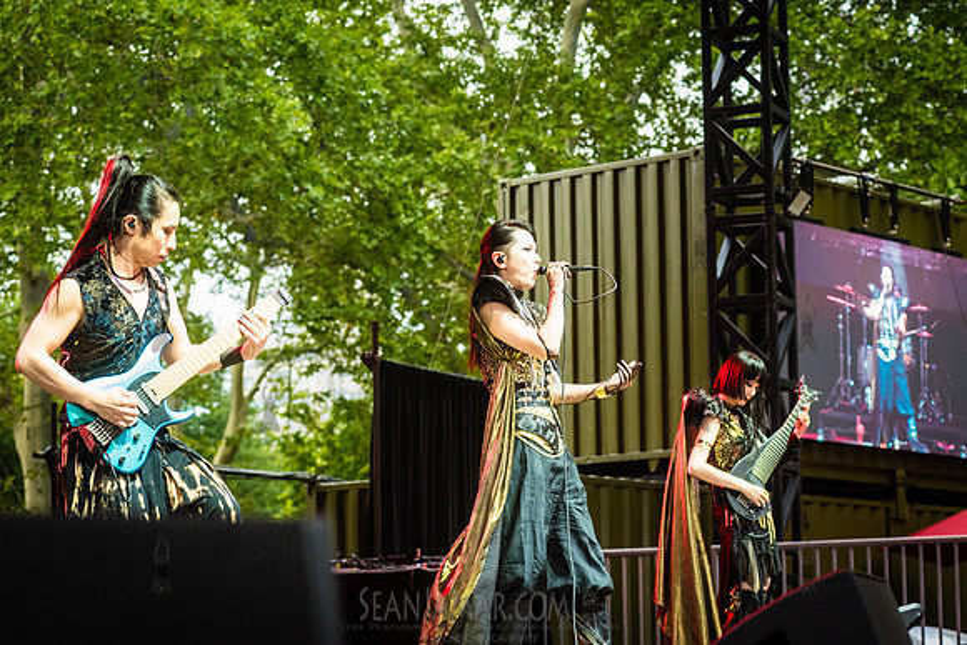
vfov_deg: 14.3
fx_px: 2564
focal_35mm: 95
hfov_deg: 21.3
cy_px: 287
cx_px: 537
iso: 2500
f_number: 4.5
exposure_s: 1/200
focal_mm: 86
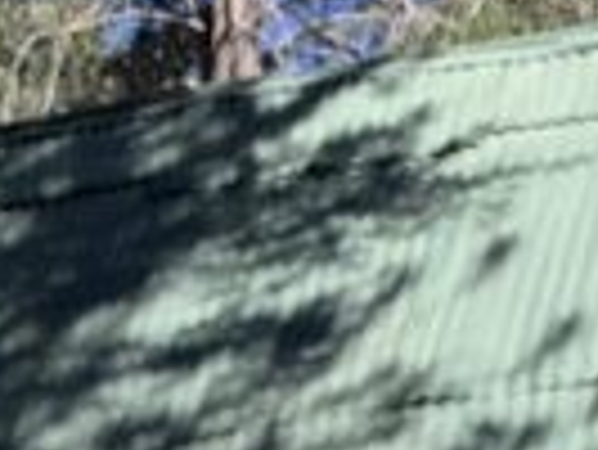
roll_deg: +0.8
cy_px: 1228
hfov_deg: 13.0
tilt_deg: -2.2
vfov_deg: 8.6
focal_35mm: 150
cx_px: -27
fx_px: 2594
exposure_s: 1/1350
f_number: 1.8
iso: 25
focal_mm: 4.25
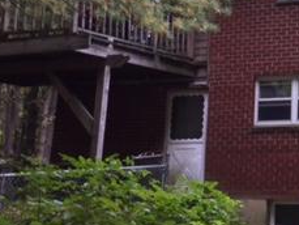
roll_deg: -0.9
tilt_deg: +14.2
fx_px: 700
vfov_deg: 17.6
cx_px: 355
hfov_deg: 22.3
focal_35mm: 81
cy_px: -18
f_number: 2.2
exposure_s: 1/40
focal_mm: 4.15
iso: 32
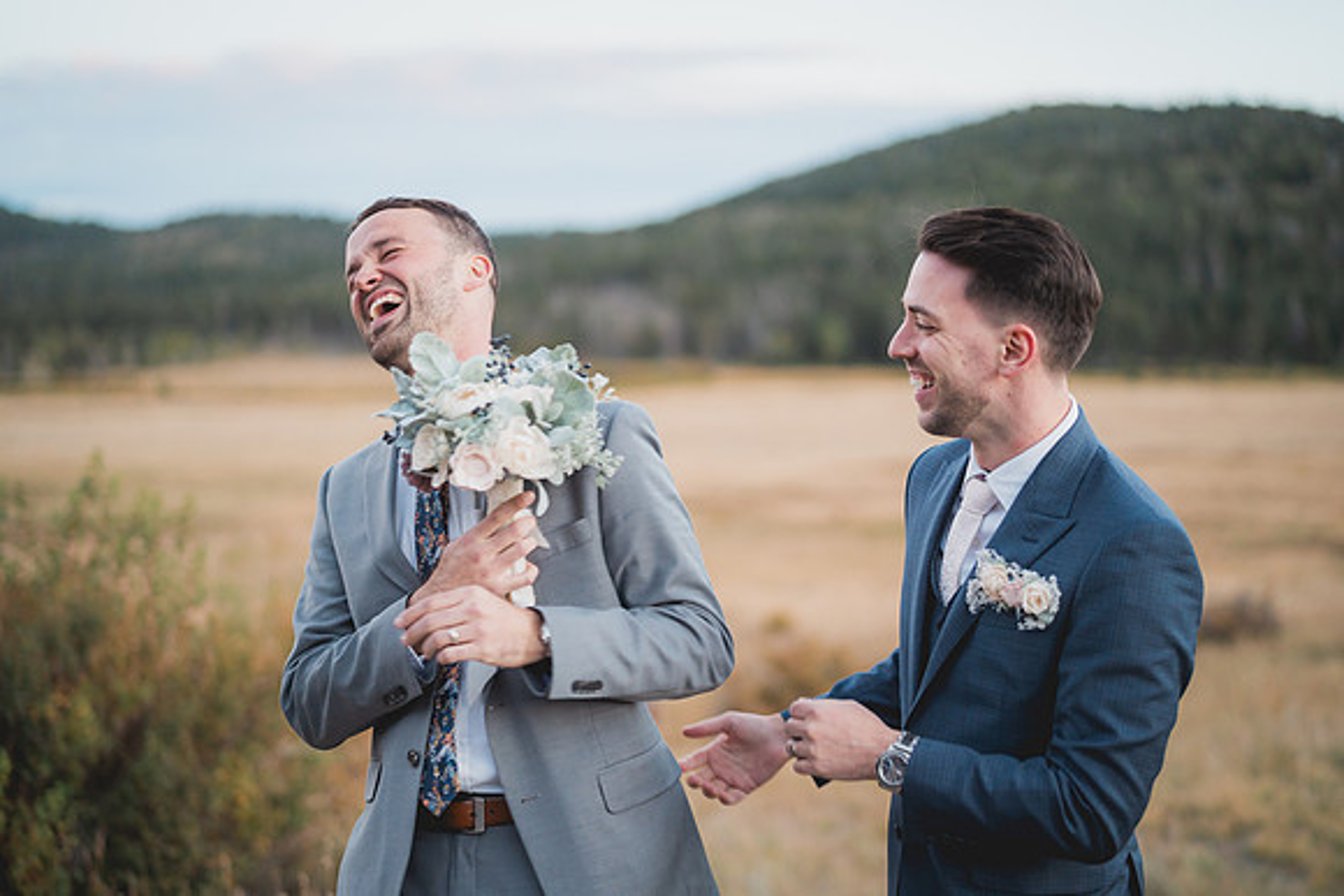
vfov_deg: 26.1
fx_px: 1931
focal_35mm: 52
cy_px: 448
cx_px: 672
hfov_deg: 38.4
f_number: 1.4
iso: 400
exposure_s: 1/250
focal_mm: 50
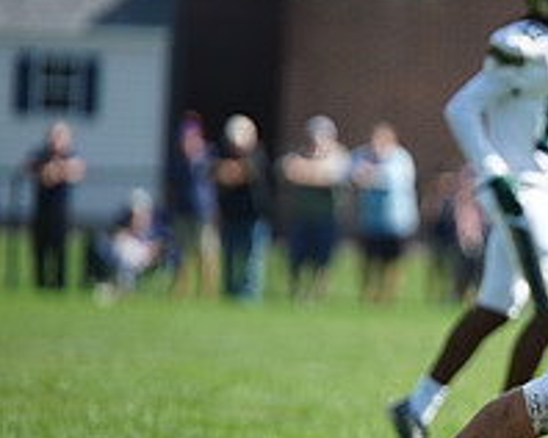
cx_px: 800
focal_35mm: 753
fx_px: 12201
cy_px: 162
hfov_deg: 2.6
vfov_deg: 2.1
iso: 400
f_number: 2.8
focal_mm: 274
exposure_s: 1/3200
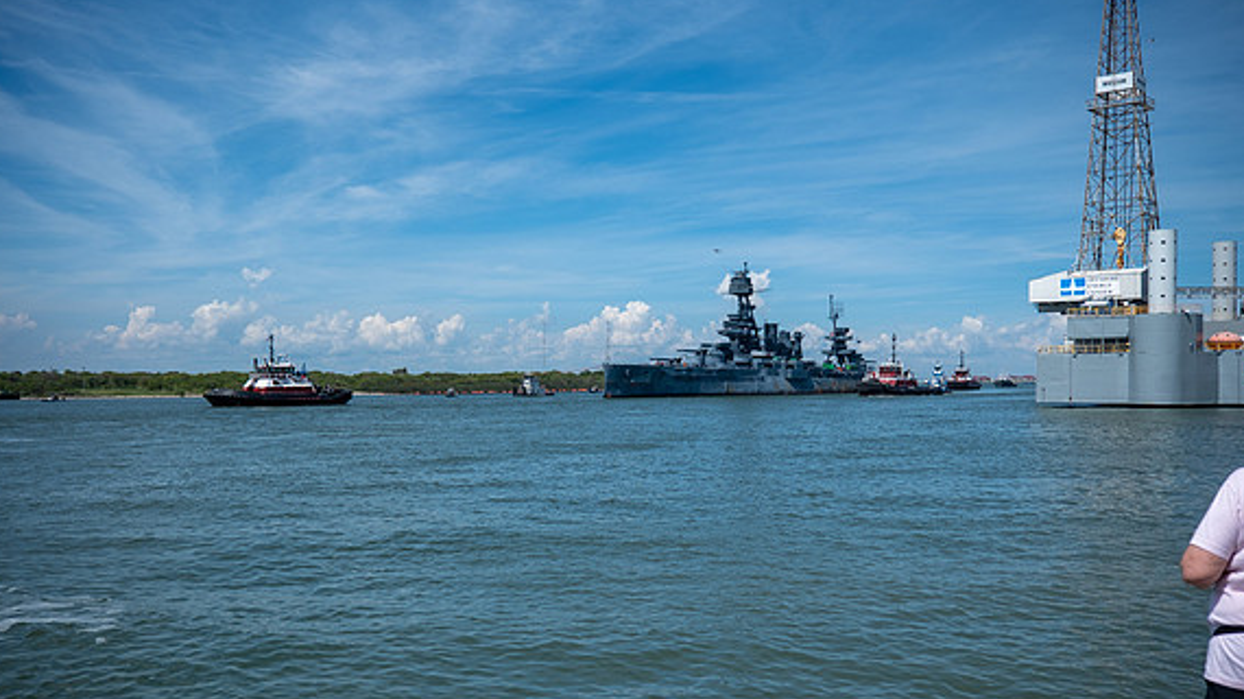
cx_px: 618
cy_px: 392
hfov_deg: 61.0
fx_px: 1055
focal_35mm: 32
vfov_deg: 36.6
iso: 160
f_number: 4
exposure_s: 1/2500
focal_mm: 20.2
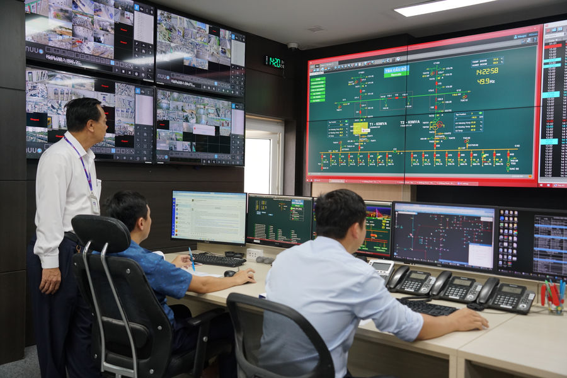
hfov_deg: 55.8
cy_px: 189
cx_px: 284
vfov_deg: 38.9
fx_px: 535
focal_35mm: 34
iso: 1250
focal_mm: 34
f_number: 4
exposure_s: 1/160
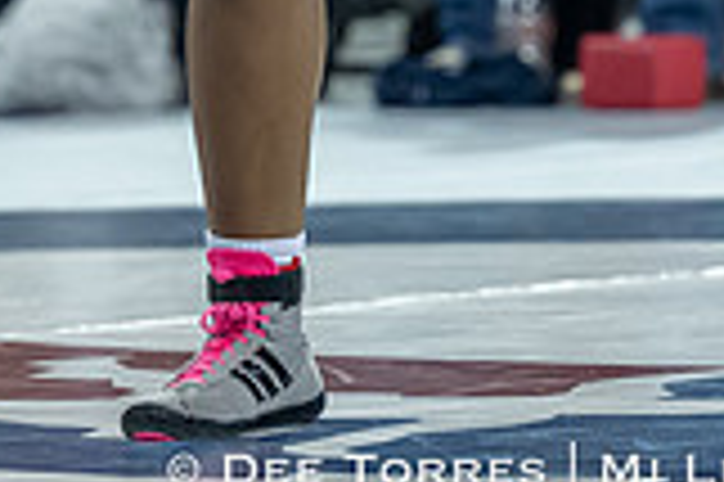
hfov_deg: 3.9
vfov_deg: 2.6
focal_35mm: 523
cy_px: -436
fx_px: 10507
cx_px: 453
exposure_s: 1/800
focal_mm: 100
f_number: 2.8
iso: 2000
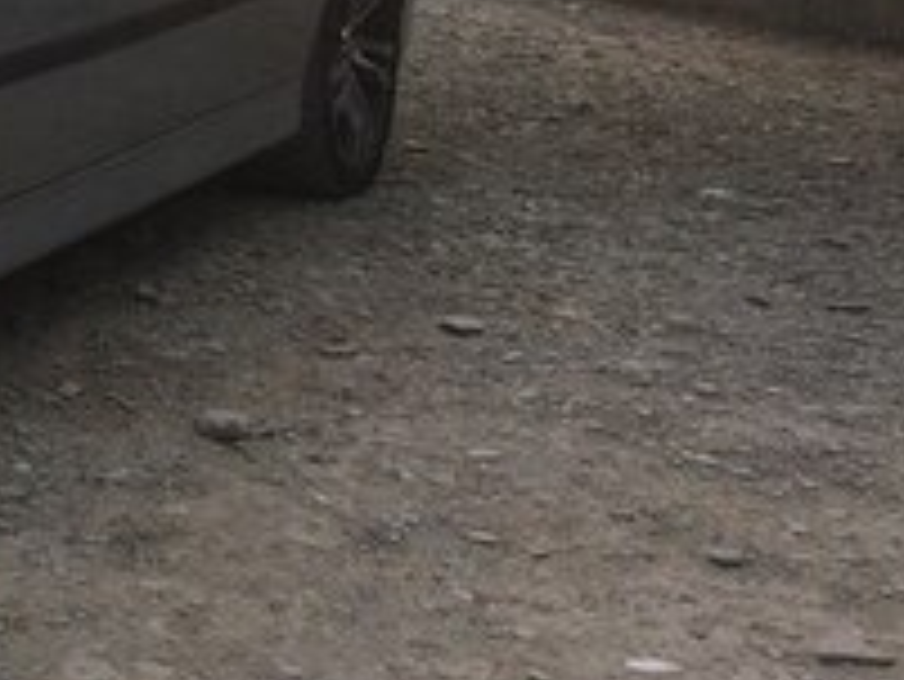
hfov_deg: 18.4
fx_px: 2482
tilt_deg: -2.8
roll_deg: -1.2
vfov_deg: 14.8
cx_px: -445
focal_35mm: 95
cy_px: -227
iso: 32
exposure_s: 1/414
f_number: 2.2
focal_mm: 4.15
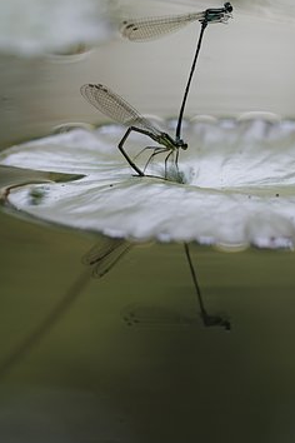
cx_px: 183
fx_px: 3552
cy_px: 134
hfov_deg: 4.8
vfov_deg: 7.1
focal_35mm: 289
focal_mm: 150
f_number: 3.2
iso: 100
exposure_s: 1/200
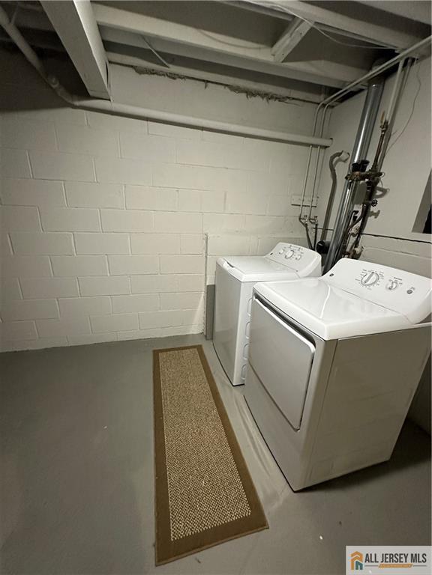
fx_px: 233
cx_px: 216
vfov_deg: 102.1
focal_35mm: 14
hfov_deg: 85.7
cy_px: 288
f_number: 2.2
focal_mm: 2.22
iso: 640
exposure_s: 1/60
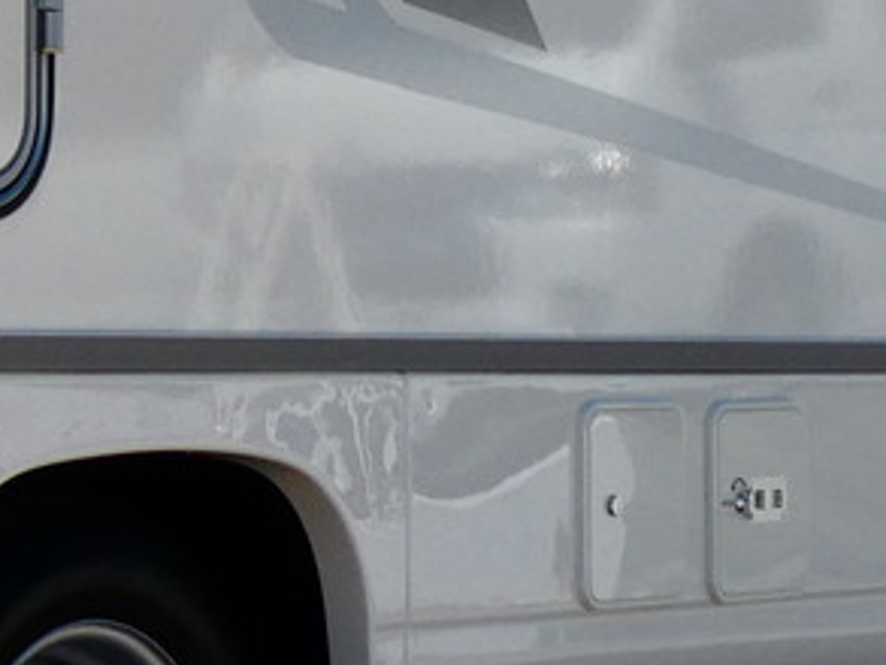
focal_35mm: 191
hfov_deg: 10.1
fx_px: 4891
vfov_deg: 7.5
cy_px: -541
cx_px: -311
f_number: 3.7
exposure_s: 1/1000
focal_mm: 6.3
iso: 80
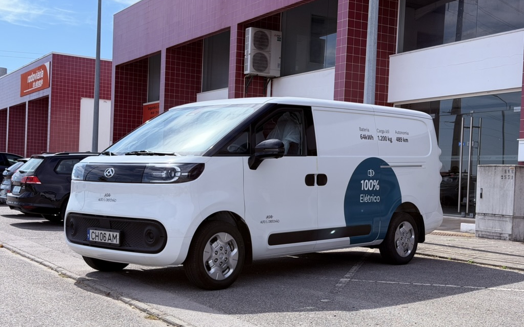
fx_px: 728
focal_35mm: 51
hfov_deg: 39.6
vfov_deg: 25.3
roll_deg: -1.5
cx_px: 262
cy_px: 181
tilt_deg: -0.2
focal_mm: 6.76
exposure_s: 1/4878
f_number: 1.78
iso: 80
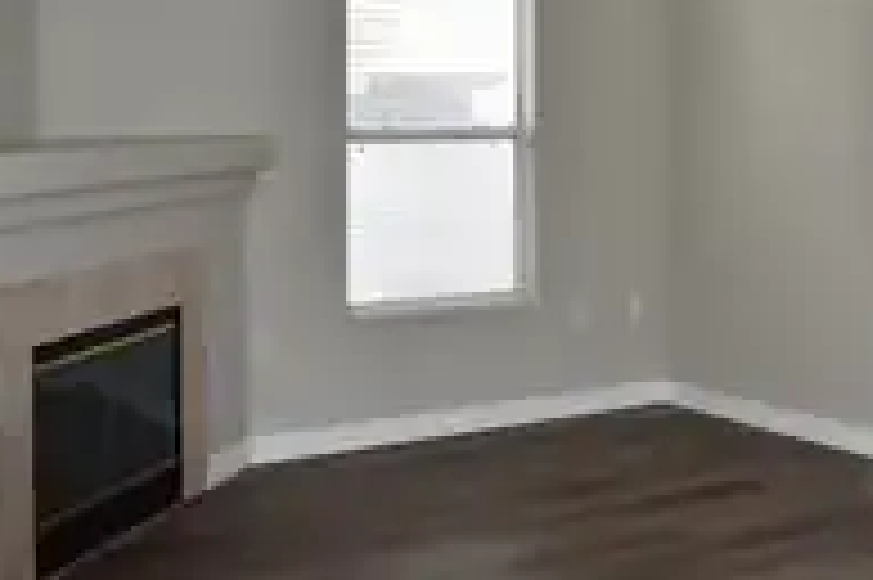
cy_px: 119
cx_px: 778
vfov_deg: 21.6
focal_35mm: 62
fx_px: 1502
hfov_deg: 31.0
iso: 720
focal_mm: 20
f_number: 5.6
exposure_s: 1/125
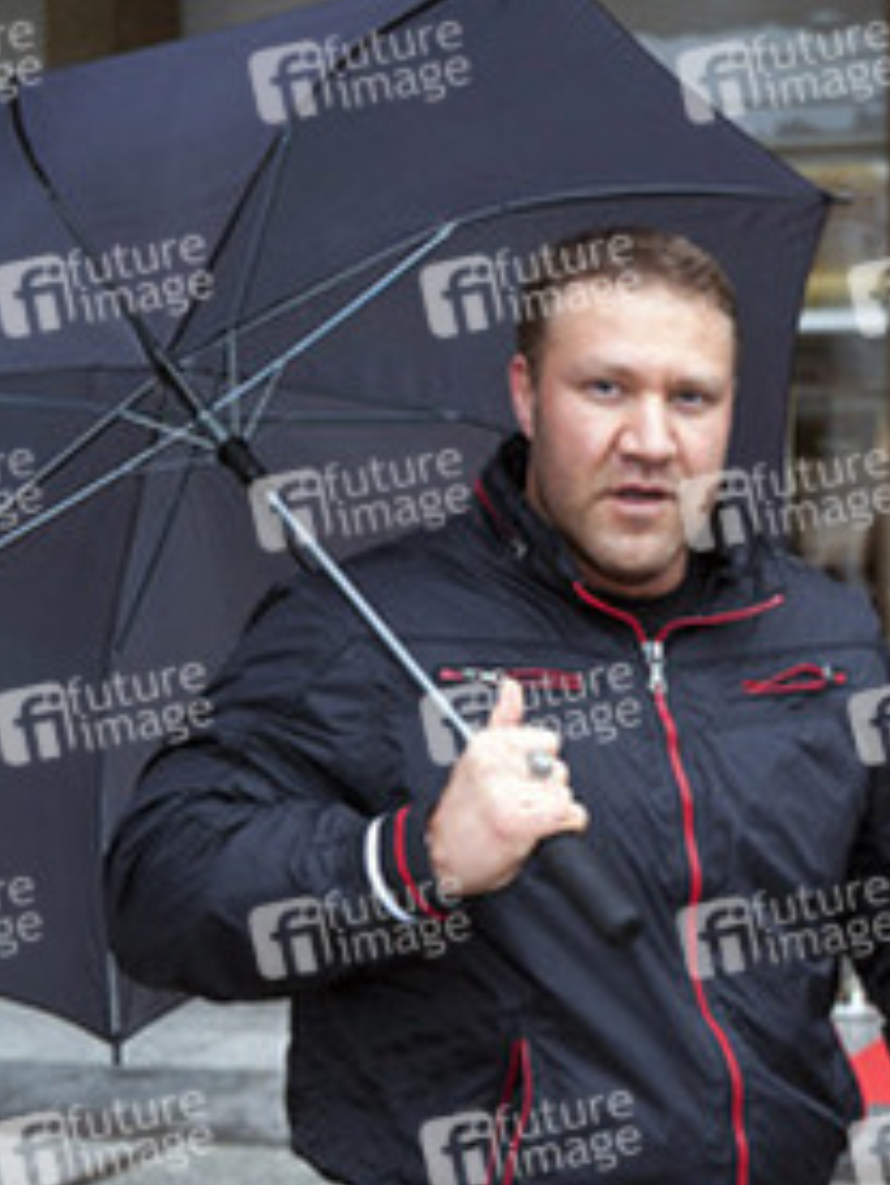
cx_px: 843
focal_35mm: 86
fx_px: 2946
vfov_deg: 22.7
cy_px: 607
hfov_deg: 16.9
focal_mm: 55
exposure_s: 1/200
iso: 1600
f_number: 5
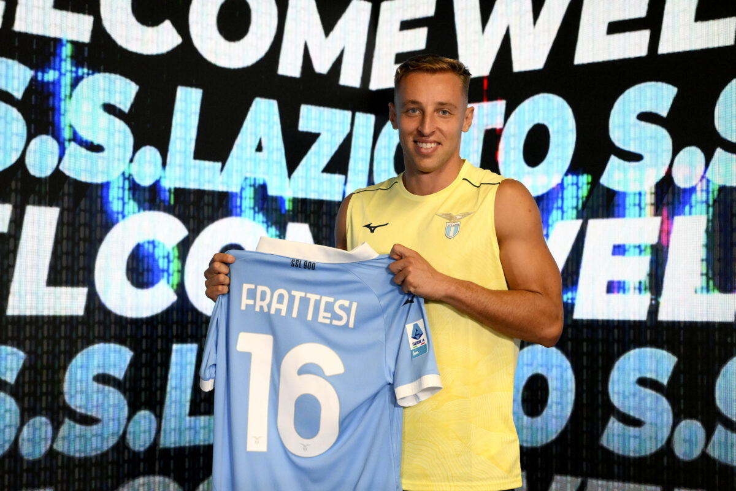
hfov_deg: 38.9
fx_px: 1043
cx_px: 368
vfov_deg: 26.5
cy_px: 246
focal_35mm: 51
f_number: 4
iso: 4000
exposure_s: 1/250
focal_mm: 51
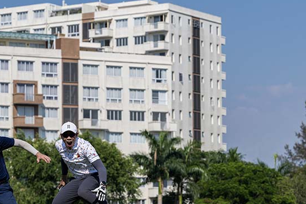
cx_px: 101
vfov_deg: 8.8
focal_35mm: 156
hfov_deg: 13.1
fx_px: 1326
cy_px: 155
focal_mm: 89
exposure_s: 1/5000
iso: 500
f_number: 4.5
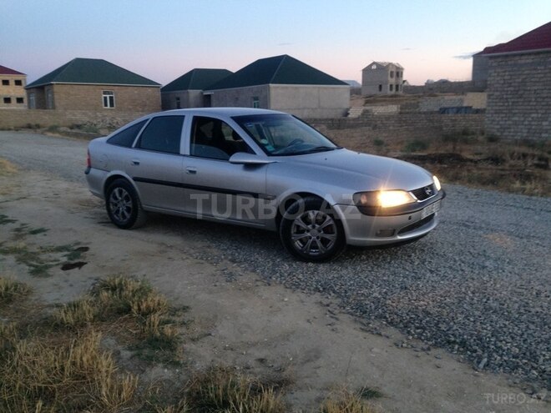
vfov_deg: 42.9
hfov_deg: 55.4
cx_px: 276
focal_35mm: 33
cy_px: 206
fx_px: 525
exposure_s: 1/20
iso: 100
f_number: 2.4
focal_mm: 4.12
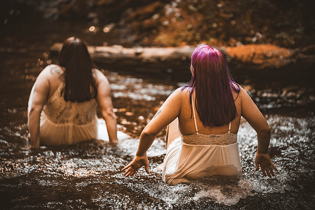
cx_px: 158
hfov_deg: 10.8
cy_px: 105
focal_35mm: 190
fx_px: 1663
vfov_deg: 7.2
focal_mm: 190
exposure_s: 1/400
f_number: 2.8
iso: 1000
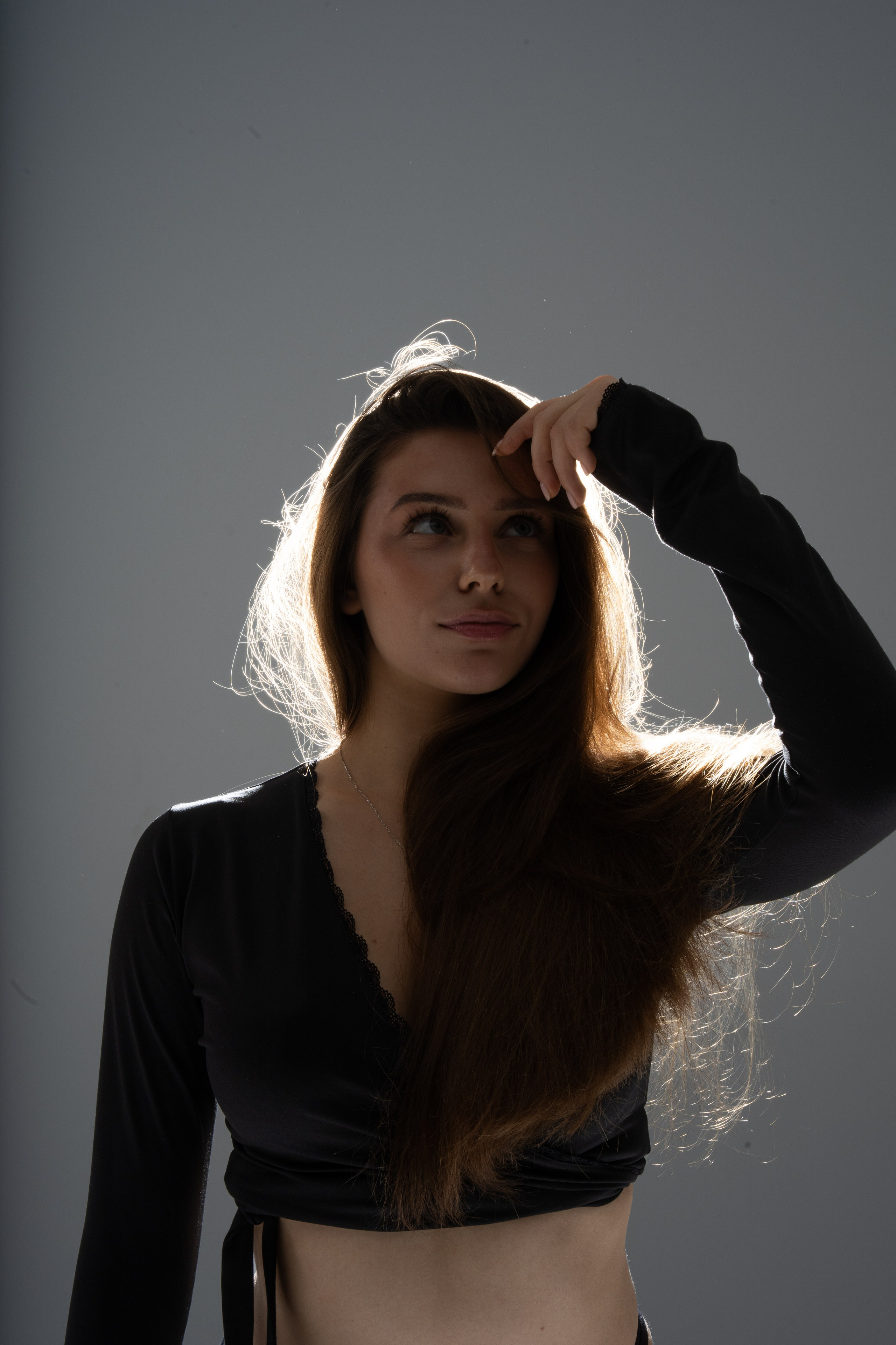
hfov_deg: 27.5
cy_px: 672
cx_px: 448
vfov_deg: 40.3
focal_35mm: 49
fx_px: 1829
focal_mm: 49
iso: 320
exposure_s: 1/200
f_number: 20
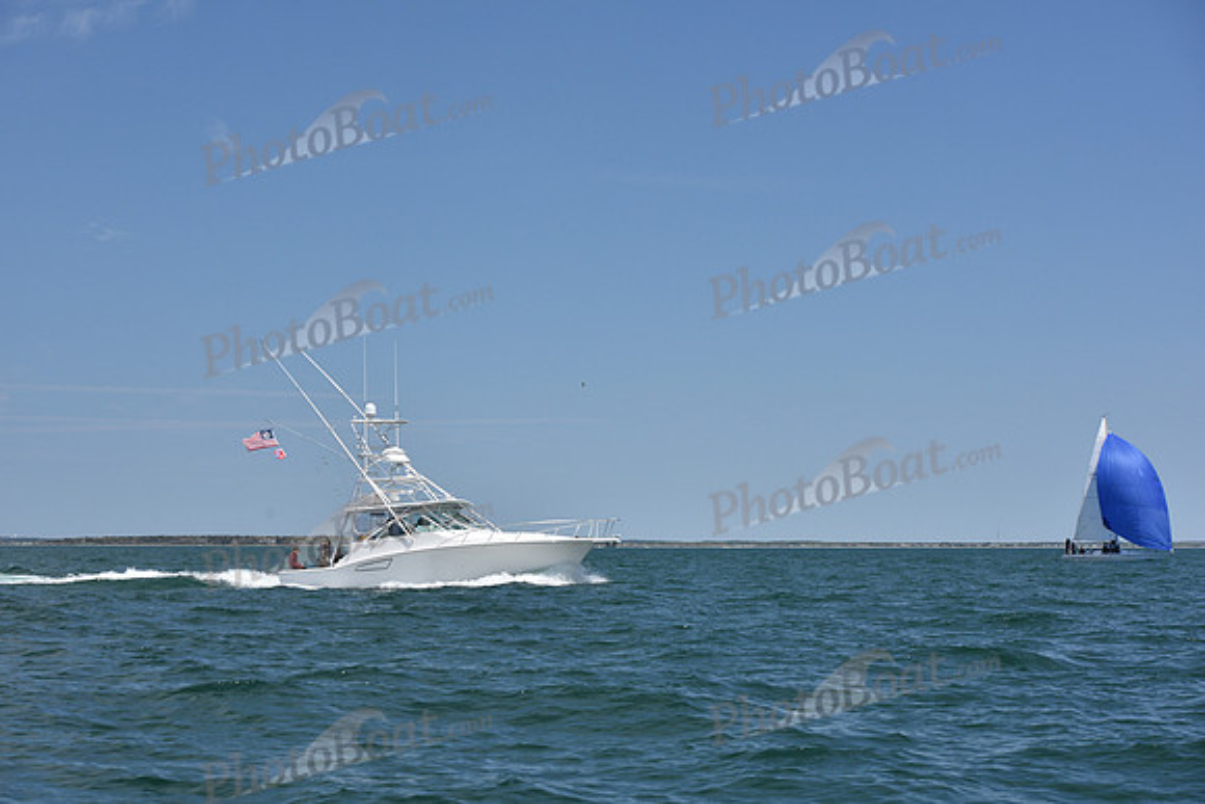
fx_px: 2343
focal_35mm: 70
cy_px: 402
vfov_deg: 19.5
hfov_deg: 28.8
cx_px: 602
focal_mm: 70
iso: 400
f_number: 8
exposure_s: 1/800
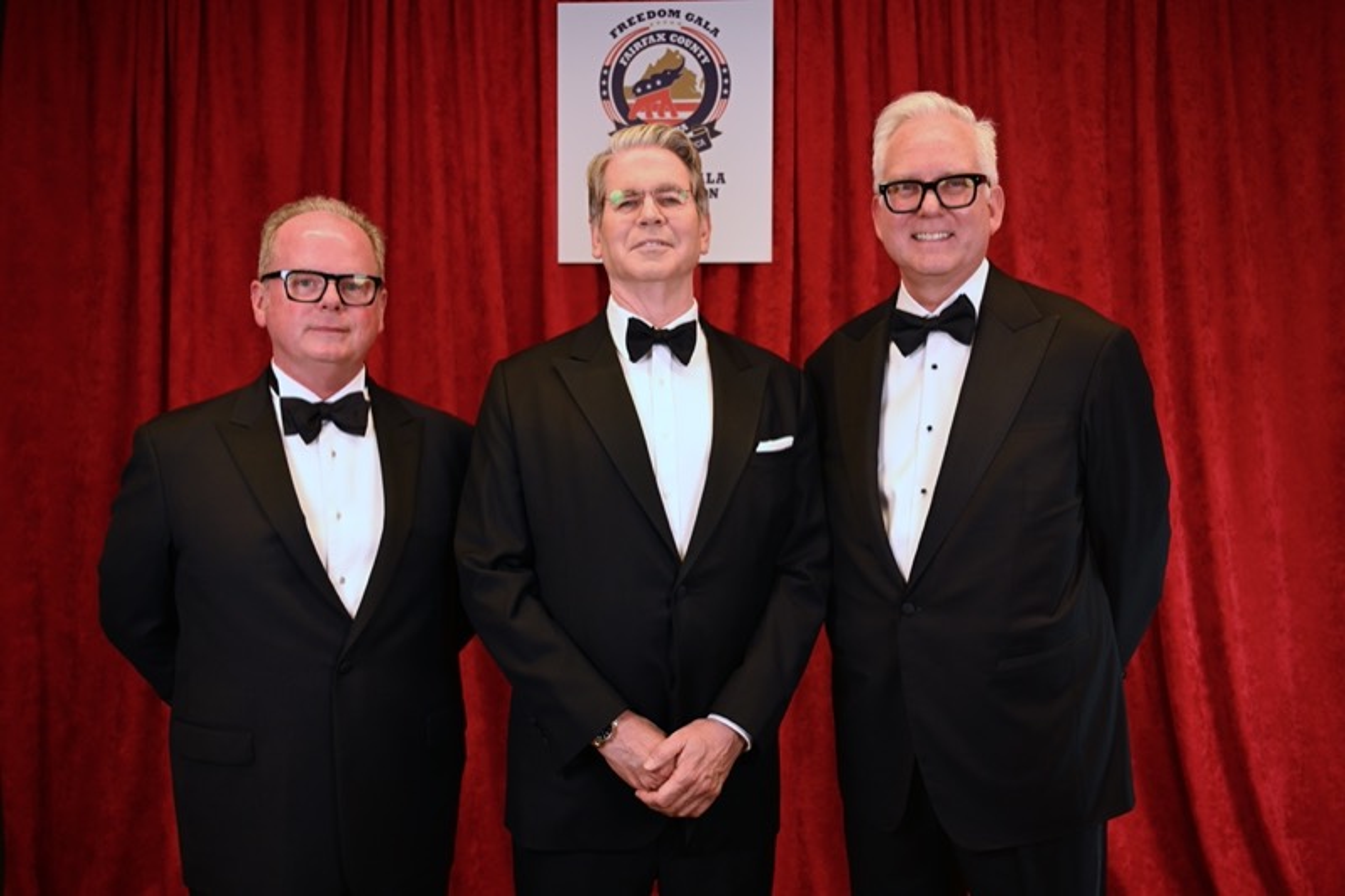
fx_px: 1307
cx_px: 672
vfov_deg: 37.8
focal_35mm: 35
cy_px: 448
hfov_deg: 54.4
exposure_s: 1/125
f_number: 4
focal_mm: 35
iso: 640
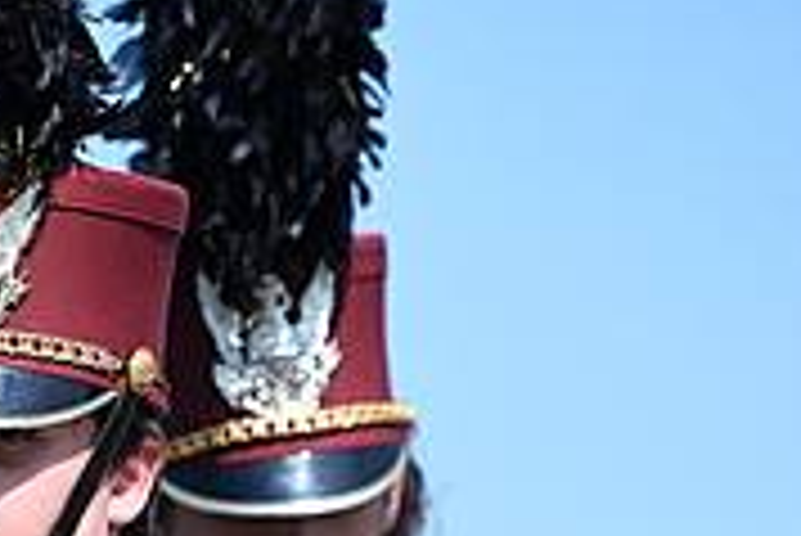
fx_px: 11245
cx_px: 9
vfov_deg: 2.7
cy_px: 669
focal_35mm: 505
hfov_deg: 4.1
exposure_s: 1/2000
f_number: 3.2
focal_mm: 155
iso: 200
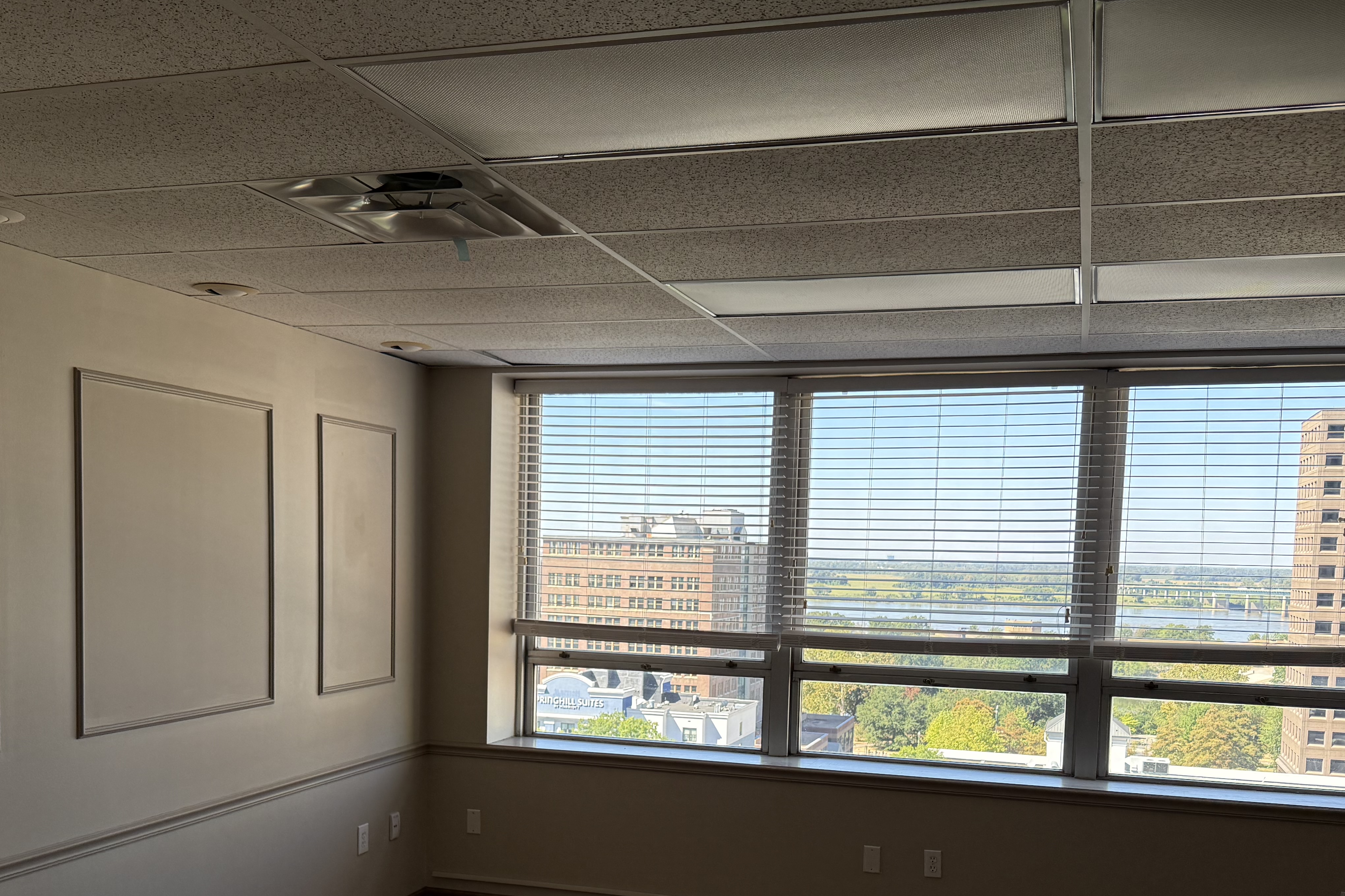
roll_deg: -1.9
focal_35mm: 35
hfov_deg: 54.4
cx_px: 668
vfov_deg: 37.1
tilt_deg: -4.8
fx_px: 1308
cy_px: 652
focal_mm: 6.76
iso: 160
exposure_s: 1/240
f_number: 1.78
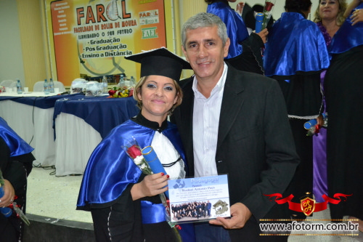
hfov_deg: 53.1
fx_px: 363
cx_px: 182
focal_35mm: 36
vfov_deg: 36.8
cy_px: 121
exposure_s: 1/60
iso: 3200
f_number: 4
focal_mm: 24
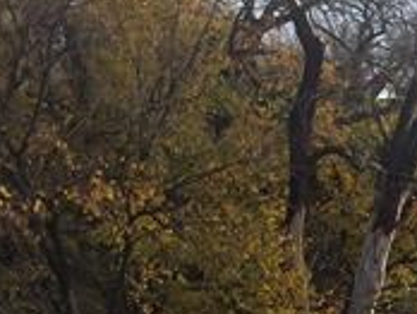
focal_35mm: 112
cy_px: 491
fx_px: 1351
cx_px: 578
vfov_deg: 12.5
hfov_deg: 16.4
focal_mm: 4.12
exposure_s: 1/746
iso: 32
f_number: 2.2
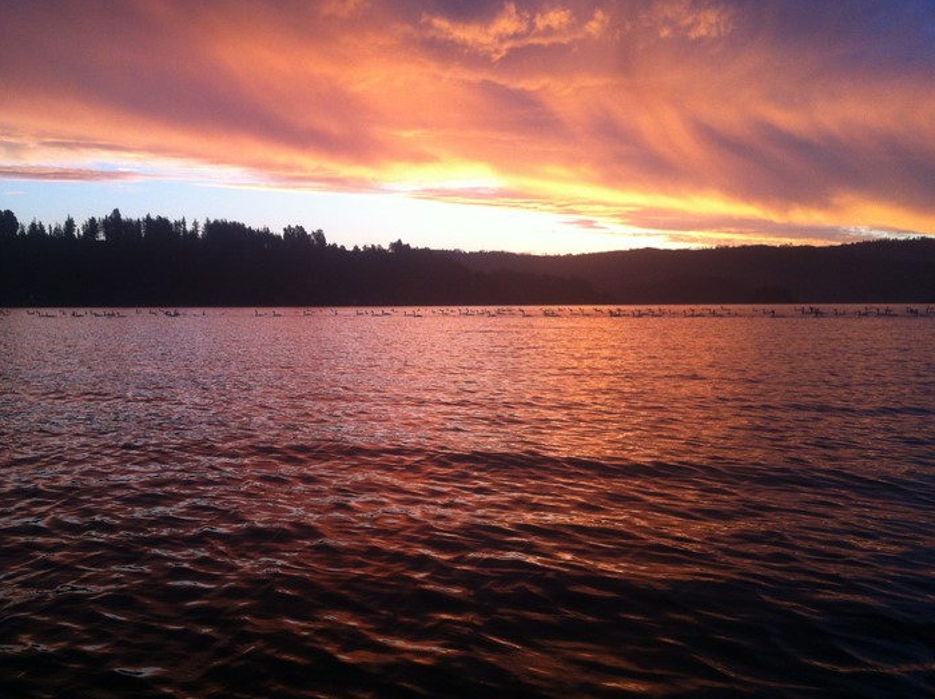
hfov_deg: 46.7
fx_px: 1079
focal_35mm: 40
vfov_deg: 35.9
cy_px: 372
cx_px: 402
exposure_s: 1/120
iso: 100
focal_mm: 3.85
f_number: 2.8
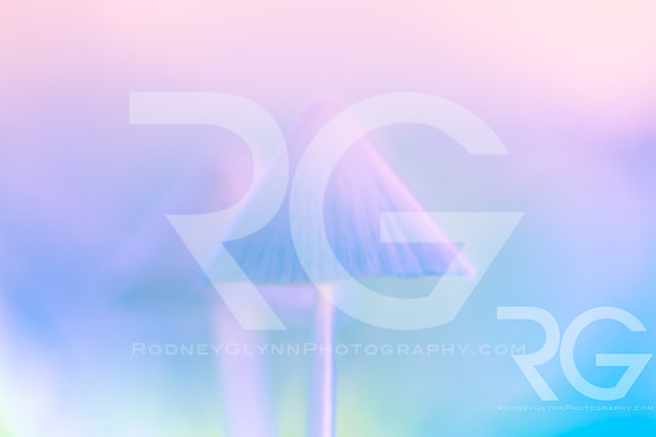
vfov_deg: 13.9
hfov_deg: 20.7
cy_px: 197
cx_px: 296
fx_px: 1798
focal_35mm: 99
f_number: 2.8
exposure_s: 1/50
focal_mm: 90
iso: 50
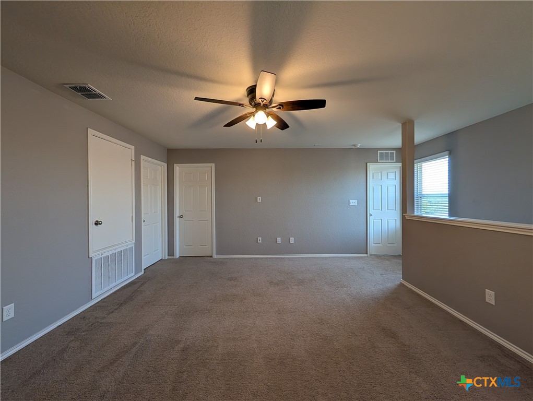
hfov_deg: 110.5
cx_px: 266
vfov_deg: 94.6
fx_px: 185
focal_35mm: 12
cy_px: 200
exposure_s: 1/133
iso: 50
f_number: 1.7
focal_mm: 2.02
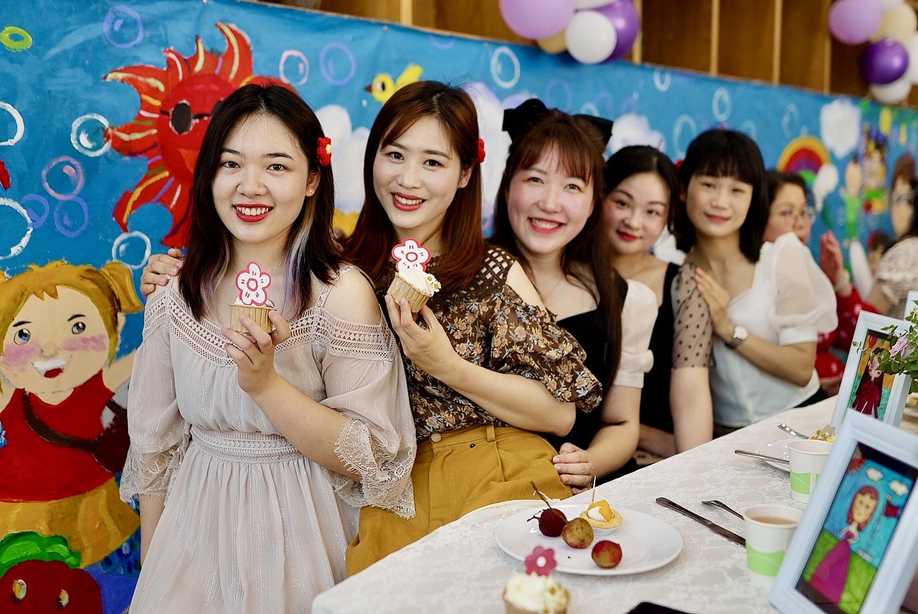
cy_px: 307
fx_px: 919
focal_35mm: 36
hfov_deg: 53.1
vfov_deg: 36.9
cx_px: 459
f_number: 1.4
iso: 500
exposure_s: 1/250
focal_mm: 24
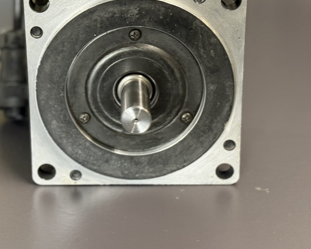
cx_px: 101
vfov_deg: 16.0
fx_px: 884
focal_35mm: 96
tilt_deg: -22.3
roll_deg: +0.6
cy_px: 70
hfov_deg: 19.9
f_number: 1.78
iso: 200
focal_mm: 6.76
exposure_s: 1/33
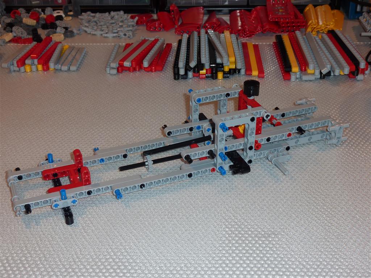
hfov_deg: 36.8
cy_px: 139
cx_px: 186
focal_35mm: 52
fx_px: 557
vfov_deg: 28.0
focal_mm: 8.5
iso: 100
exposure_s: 1/30
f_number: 3.8
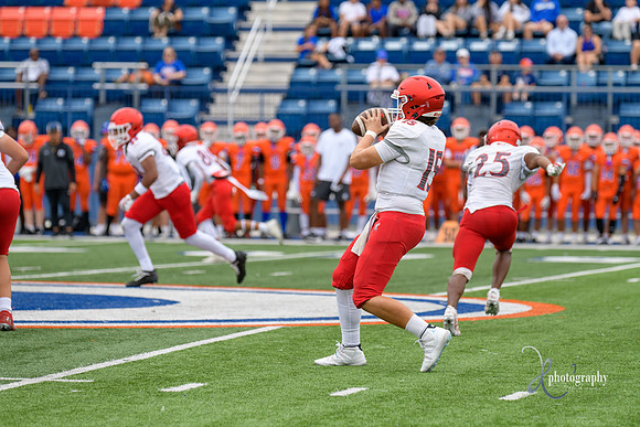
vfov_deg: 6.5
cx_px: 320
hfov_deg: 9.8
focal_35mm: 210
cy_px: 214
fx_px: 3734
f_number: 3.5
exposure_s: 1/800
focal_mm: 210
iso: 560
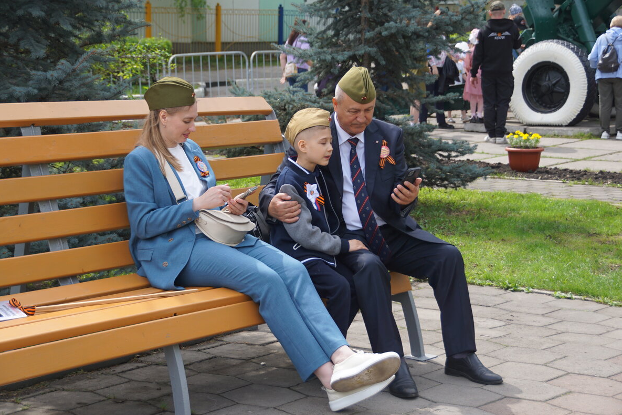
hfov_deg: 26.7
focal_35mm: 76
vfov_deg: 17.9
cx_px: 314
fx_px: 1313
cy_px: 208
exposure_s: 1/200
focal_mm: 50
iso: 100
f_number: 5
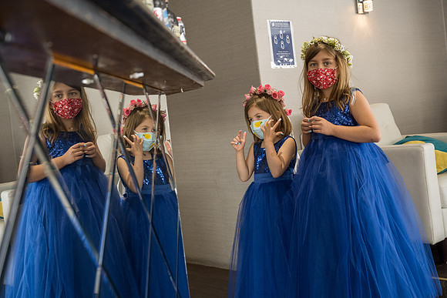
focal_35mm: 46
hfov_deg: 42.7
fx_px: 571
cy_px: 149
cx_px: 224
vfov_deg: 29.3
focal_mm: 46
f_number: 5
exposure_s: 1/160
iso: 1250
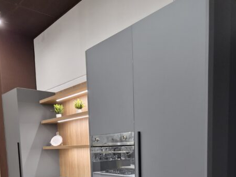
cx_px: 111
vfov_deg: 35.3
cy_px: 173
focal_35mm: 37
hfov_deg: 50.1
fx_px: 252
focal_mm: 5.4
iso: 400
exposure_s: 1/100
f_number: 1.8
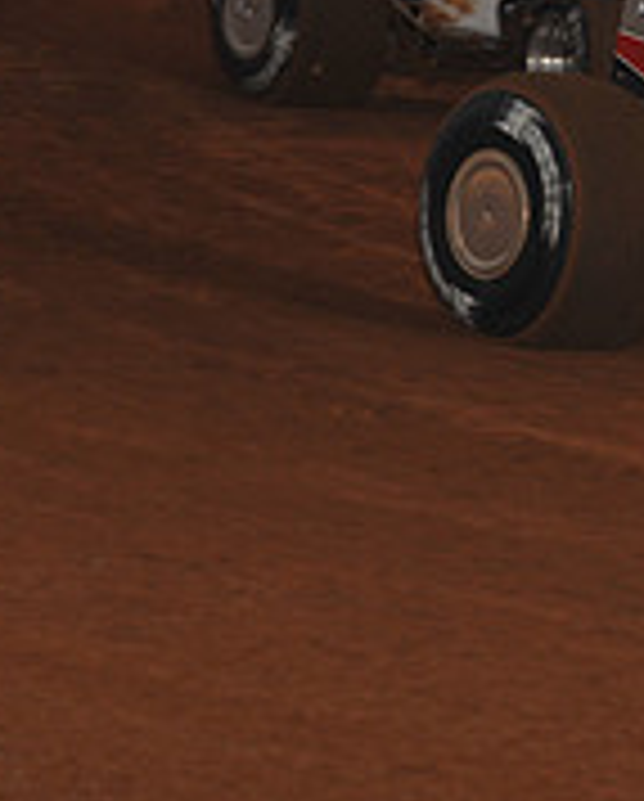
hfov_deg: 3.3
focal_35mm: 473
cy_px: 18
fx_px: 11240
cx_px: 950
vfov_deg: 4.1
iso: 800
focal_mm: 155
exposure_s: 1/320
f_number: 7.1
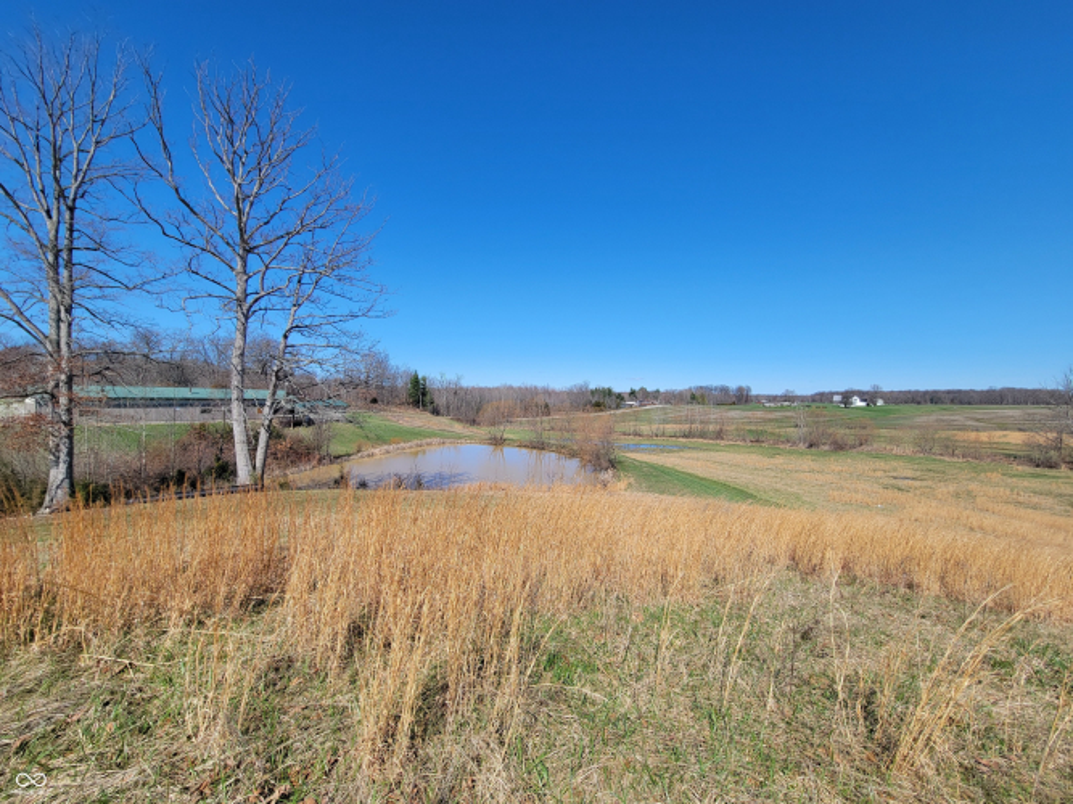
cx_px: 536
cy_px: 402
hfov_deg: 106.2
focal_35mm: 13
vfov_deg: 89.9
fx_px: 403
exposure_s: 1/1728
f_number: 2.2
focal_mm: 2.2
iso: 50
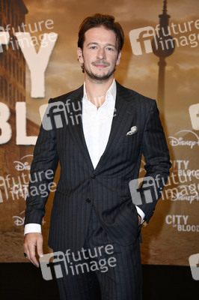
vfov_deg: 24.8
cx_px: 100
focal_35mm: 82
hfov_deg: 16.6
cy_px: 150
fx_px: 681
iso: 1000
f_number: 5.6
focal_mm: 82
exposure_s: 1/250
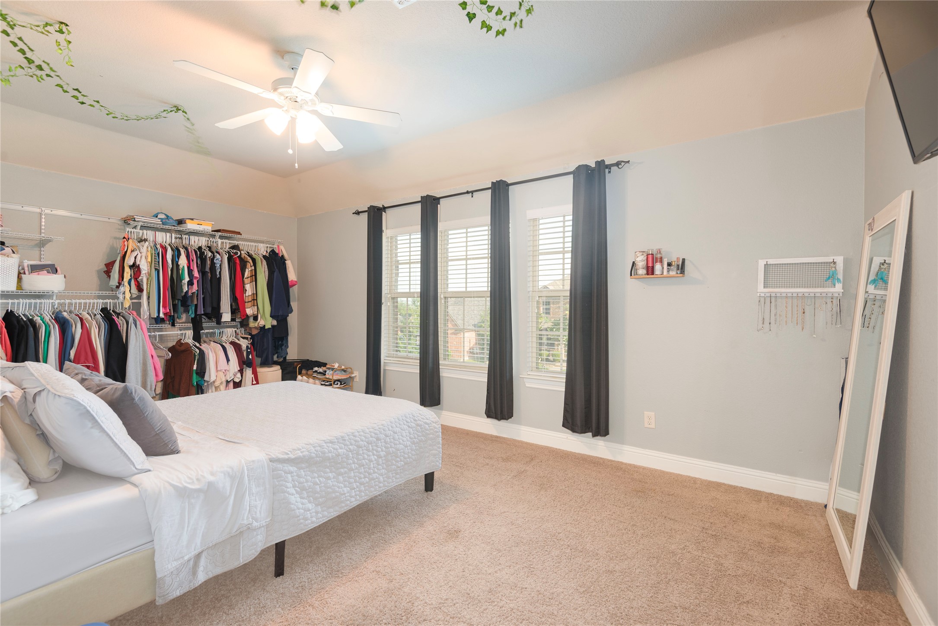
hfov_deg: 96.7
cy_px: 313
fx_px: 417
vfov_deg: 73.8
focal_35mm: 16
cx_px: 469
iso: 100
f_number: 7.1
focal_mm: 16
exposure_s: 1/2
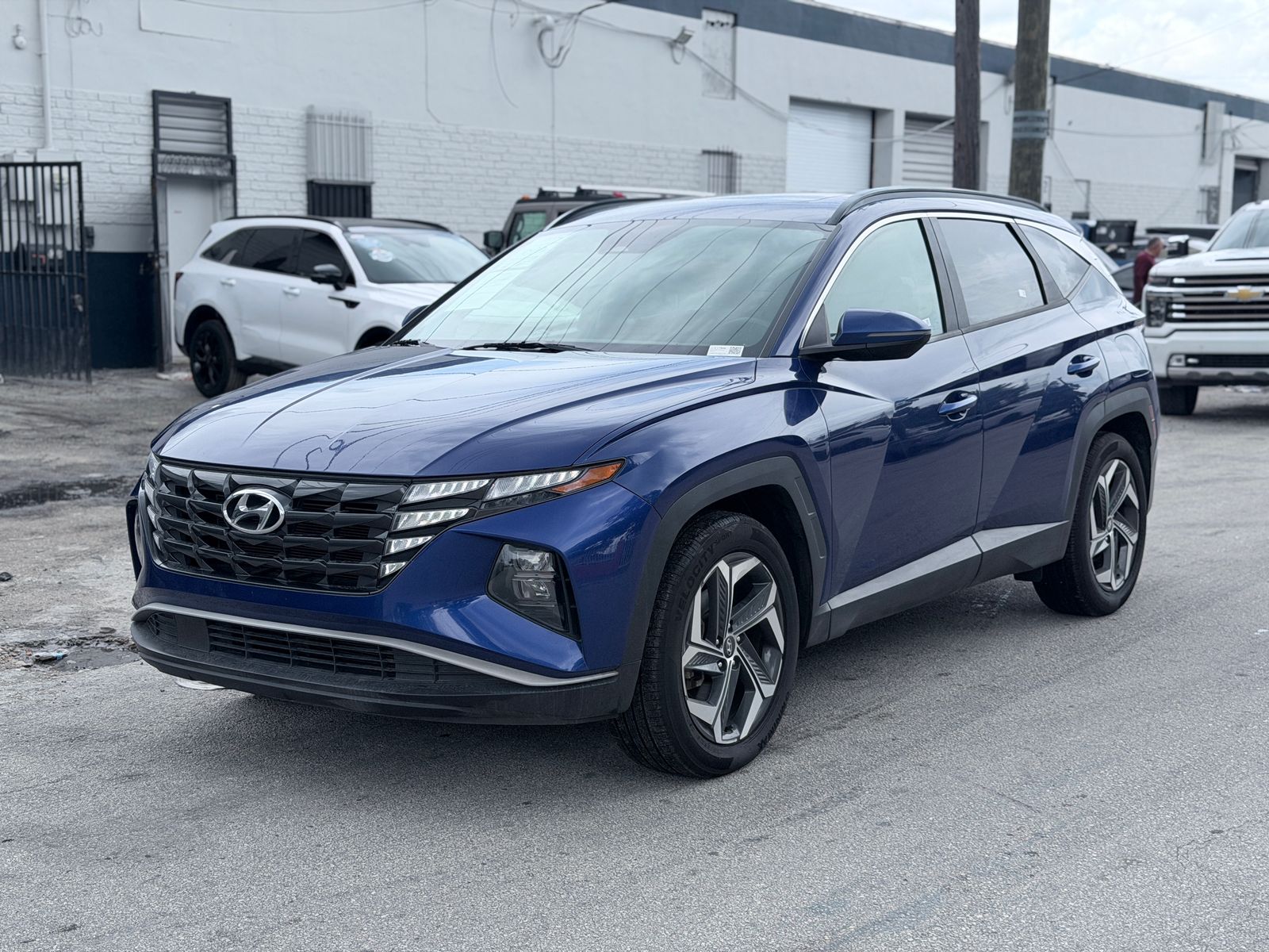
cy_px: 476
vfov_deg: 30.3
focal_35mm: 48
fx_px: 1760
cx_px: 634
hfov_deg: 39.7
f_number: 1.78
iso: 64
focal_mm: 6.76
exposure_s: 1/2342
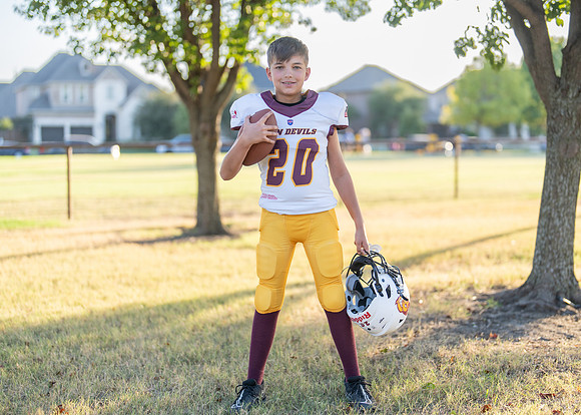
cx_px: 327
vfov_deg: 24.7
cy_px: 211
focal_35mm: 57
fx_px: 948
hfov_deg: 34.0
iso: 100
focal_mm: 50
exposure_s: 1/1250
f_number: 1.2
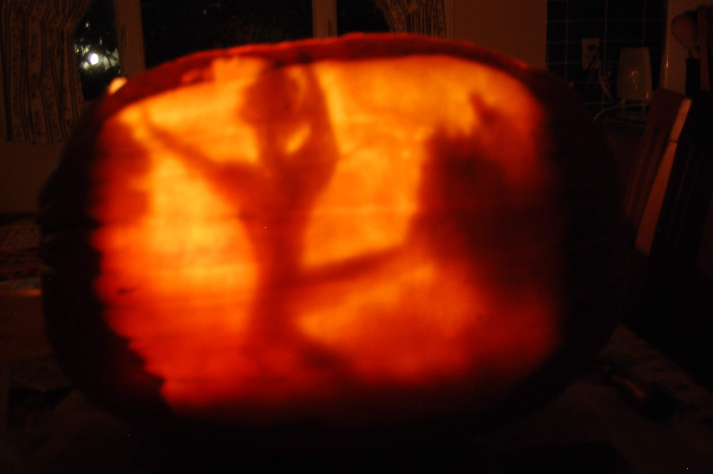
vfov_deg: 36.8
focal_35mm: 36
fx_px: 712
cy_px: 237
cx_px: 356
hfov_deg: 53.2
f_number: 4
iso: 800
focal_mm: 24
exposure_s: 1/1.6
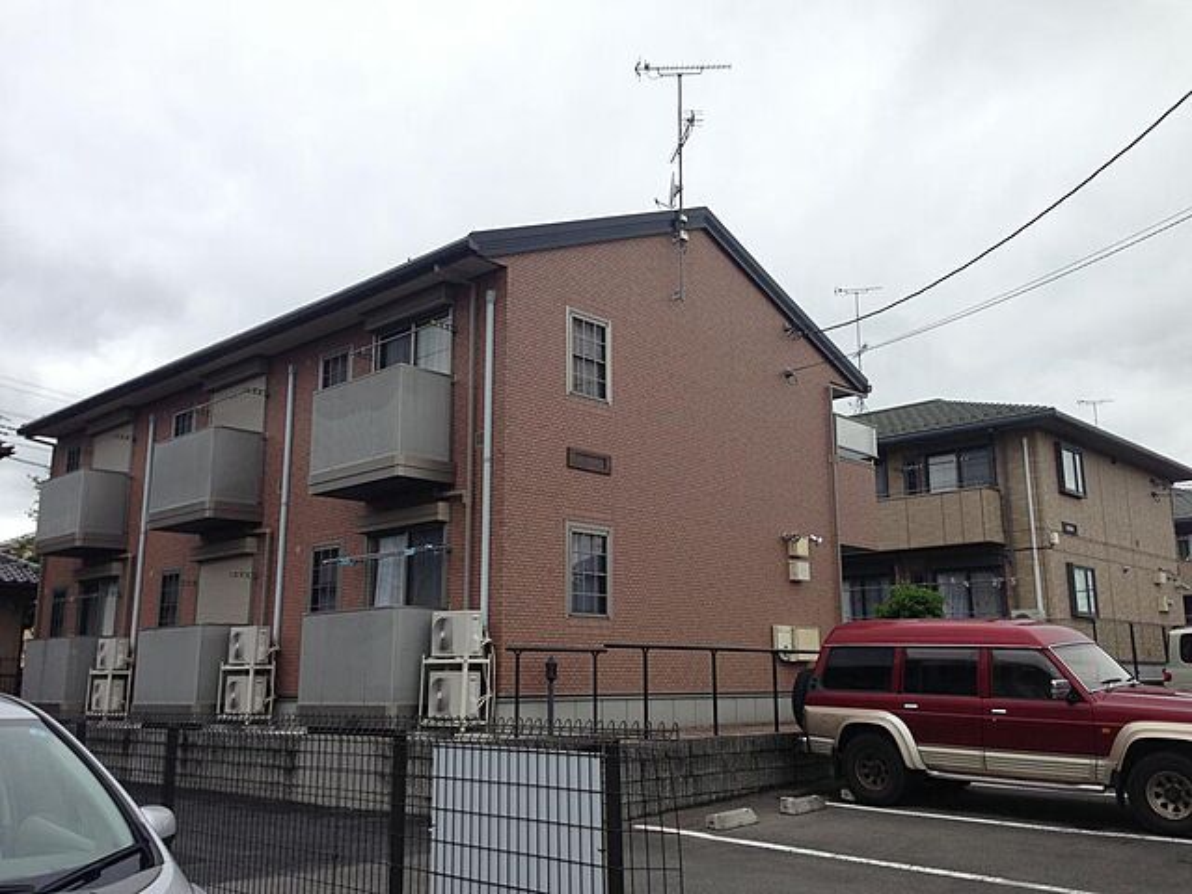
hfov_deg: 55.4
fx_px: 1136
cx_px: 596
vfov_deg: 42.9
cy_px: 447
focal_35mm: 33
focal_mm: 4.13
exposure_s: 1/337
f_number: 2.4
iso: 50
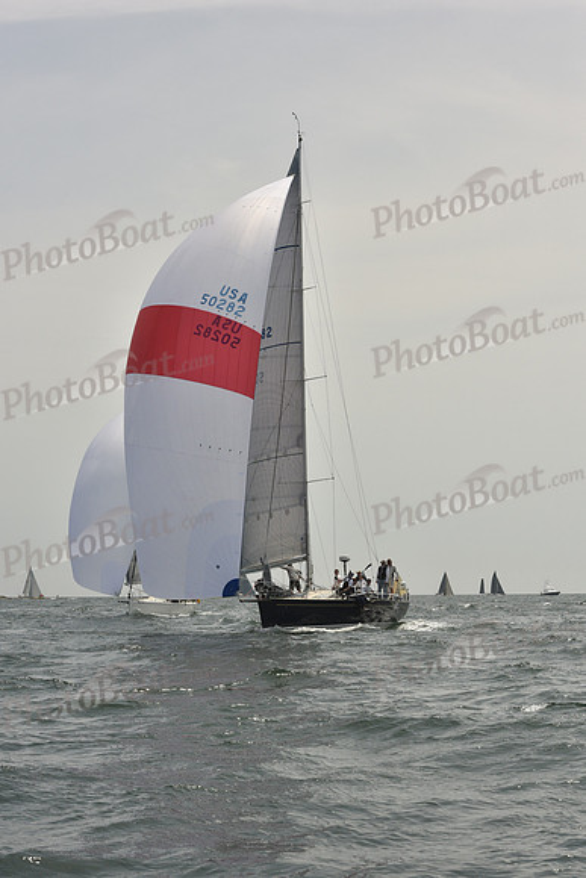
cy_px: 439
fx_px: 1708
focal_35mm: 70
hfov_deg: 19.5
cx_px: 293
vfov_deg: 28.8
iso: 400
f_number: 11
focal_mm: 70
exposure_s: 1/1600
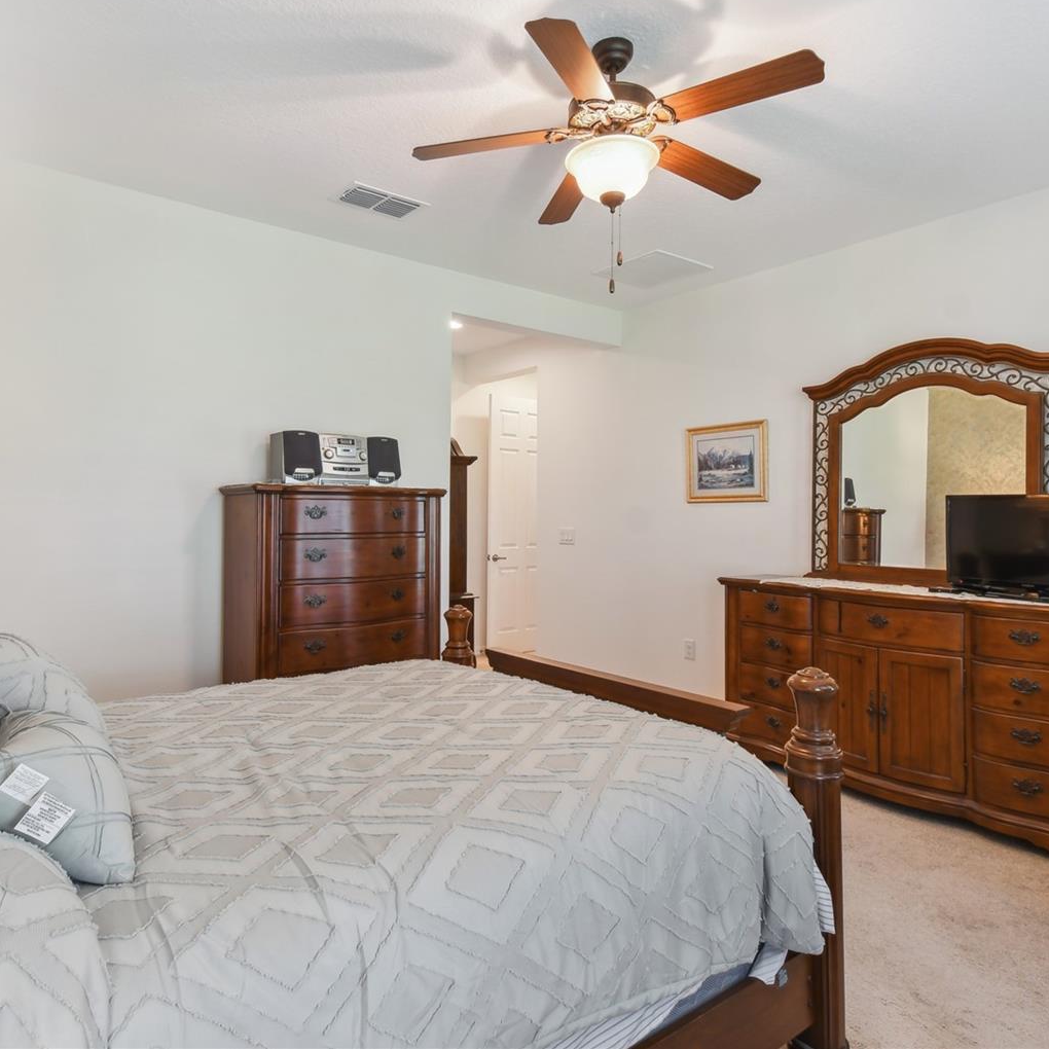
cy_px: 502
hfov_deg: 74.8
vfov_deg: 74.8
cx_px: 508
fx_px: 686
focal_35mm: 20
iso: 100
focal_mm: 10
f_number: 7.1
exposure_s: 1/3.33
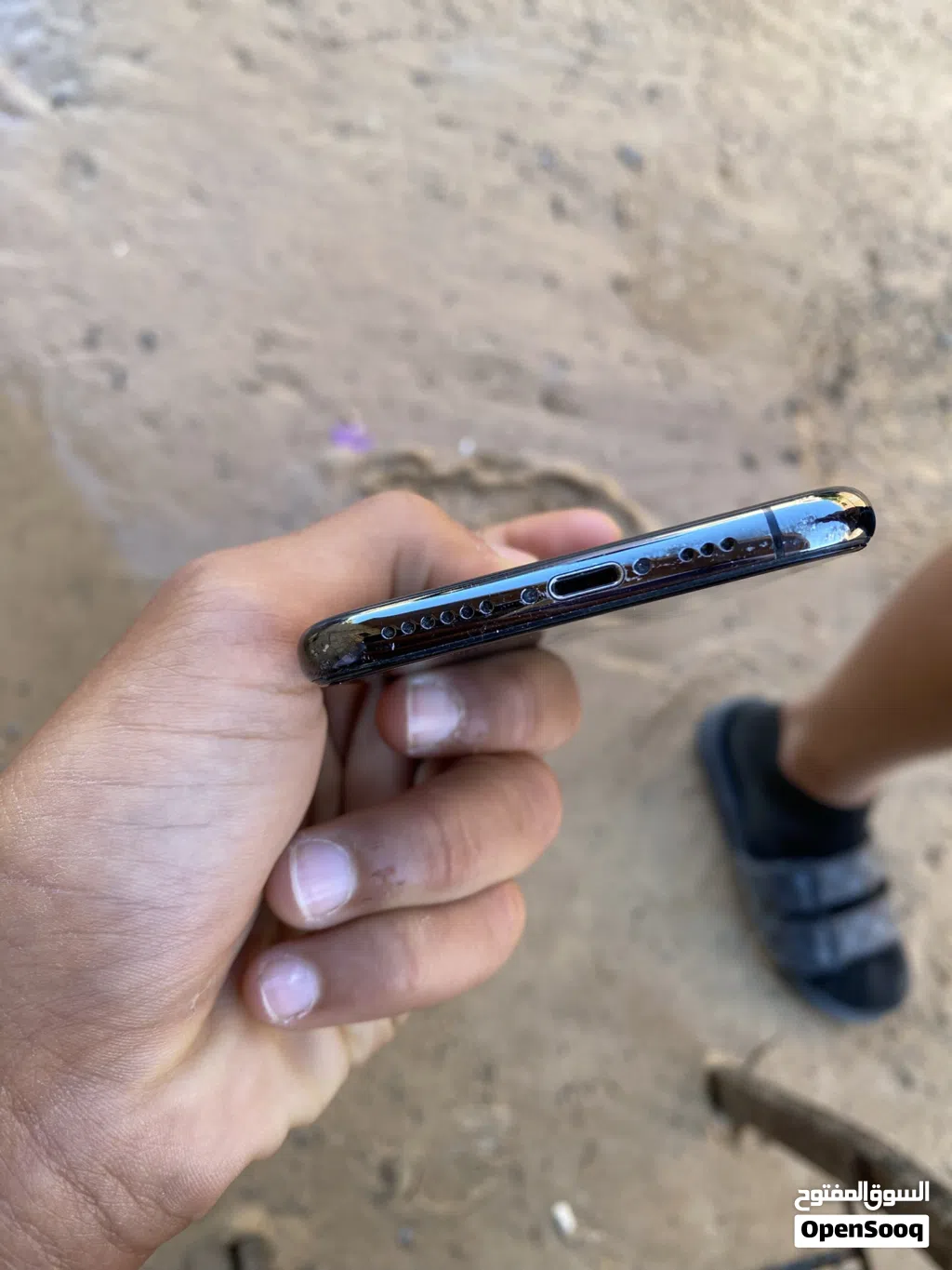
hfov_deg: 53.1
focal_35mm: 26
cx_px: 476
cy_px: 635
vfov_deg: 67.3
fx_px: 953
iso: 40
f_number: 1.8
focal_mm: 4.25
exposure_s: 1/122
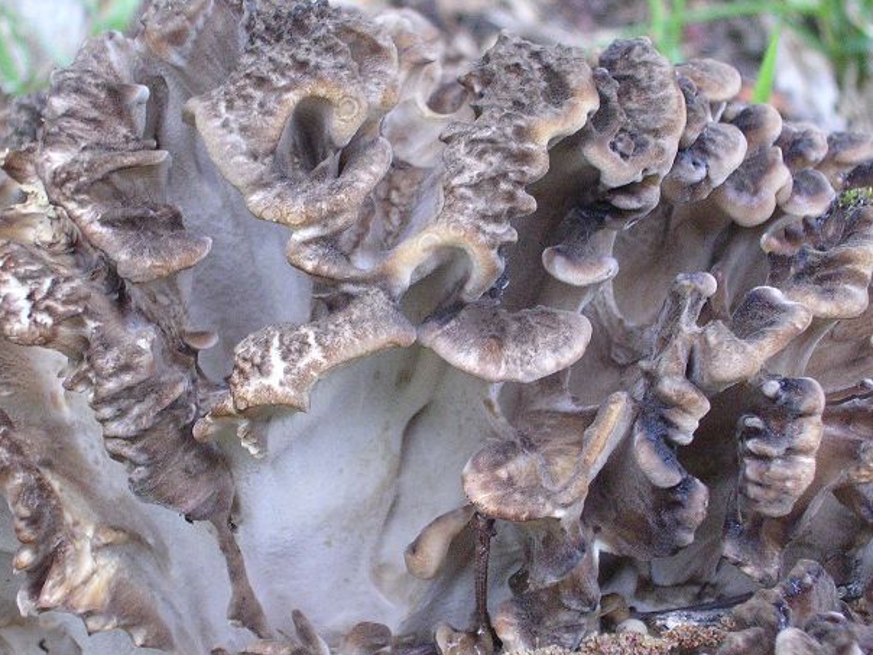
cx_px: 387
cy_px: 335
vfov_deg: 14.4
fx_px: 2598
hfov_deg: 19.1
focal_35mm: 103
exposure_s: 1/1.1
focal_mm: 12.3
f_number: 4
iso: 400
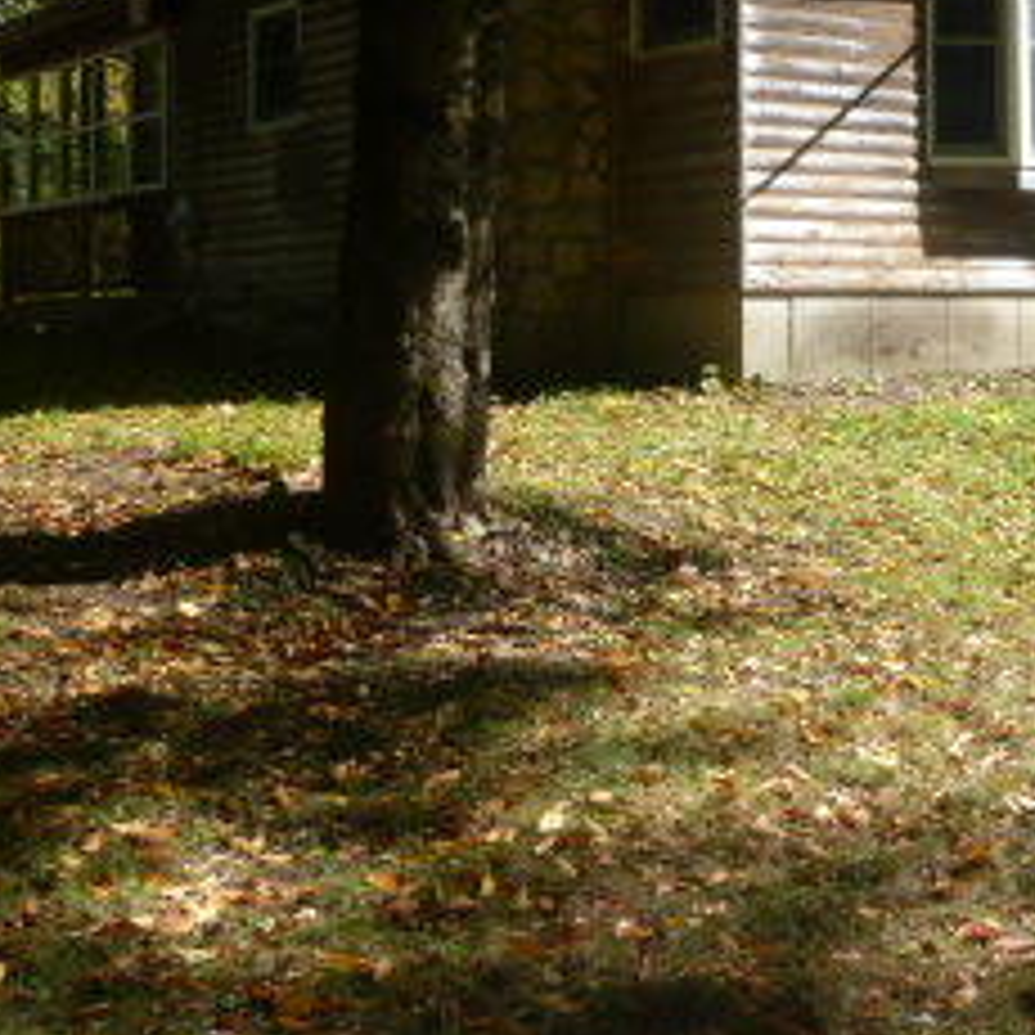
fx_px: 1996
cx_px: 828
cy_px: 261
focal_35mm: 59
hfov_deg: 28.5
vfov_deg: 28.6
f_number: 4
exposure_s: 1/250
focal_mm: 4.3
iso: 100
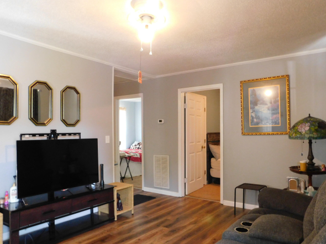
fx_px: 245
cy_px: 135
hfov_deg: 67.3
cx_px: 172
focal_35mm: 26
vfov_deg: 52.9
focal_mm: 4
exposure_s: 1/15
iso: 400
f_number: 3
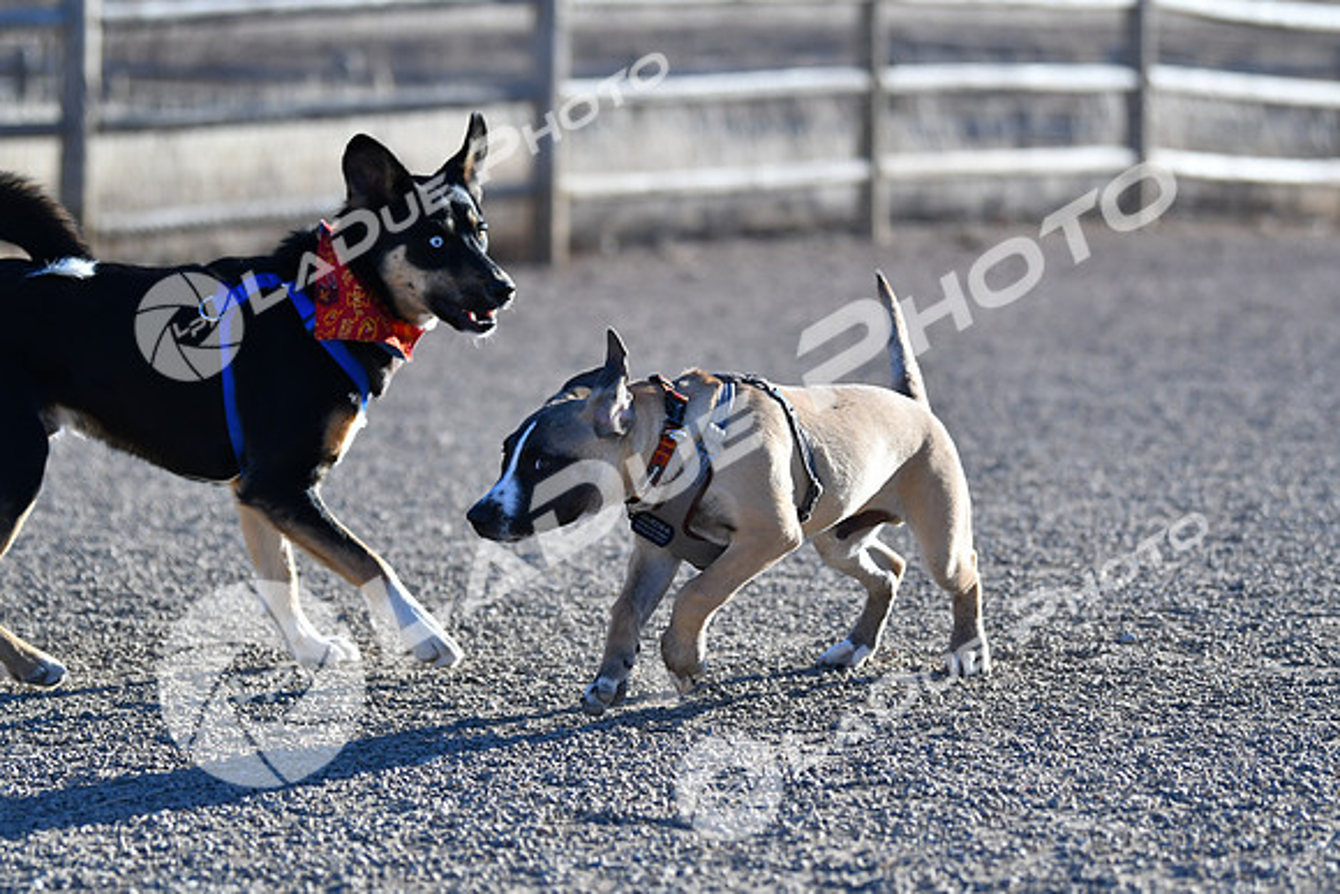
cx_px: 670
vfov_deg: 10.6
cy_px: 447
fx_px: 4803
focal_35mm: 129
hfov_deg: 15.9
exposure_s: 1/4000
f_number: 2.8
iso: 320
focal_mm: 86
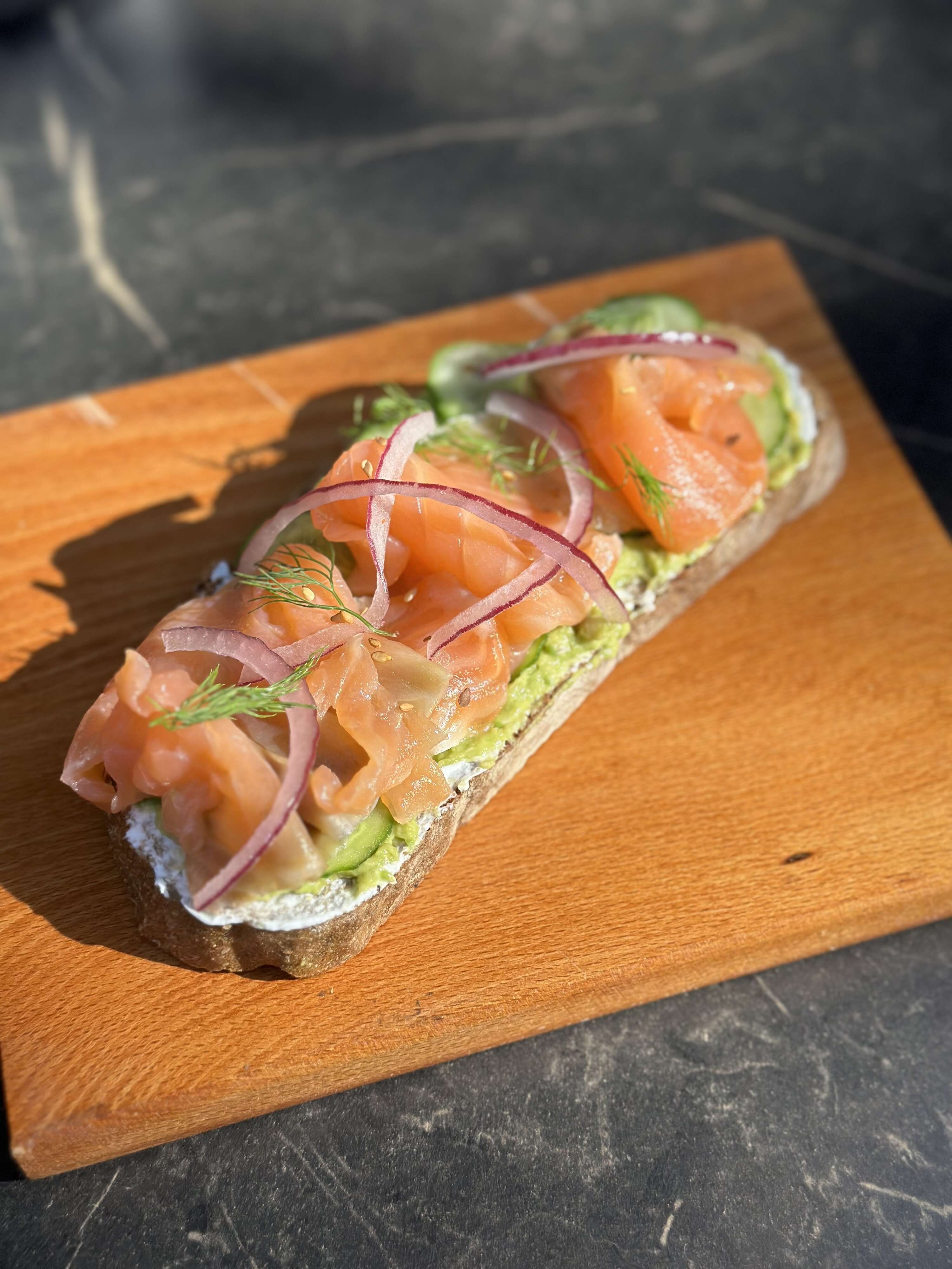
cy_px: 634
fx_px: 1760
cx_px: 476
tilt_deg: -54.0
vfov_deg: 39.7
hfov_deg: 30.3
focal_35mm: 48
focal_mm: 6.86
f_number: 1.78
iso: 100
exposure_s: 1/2809
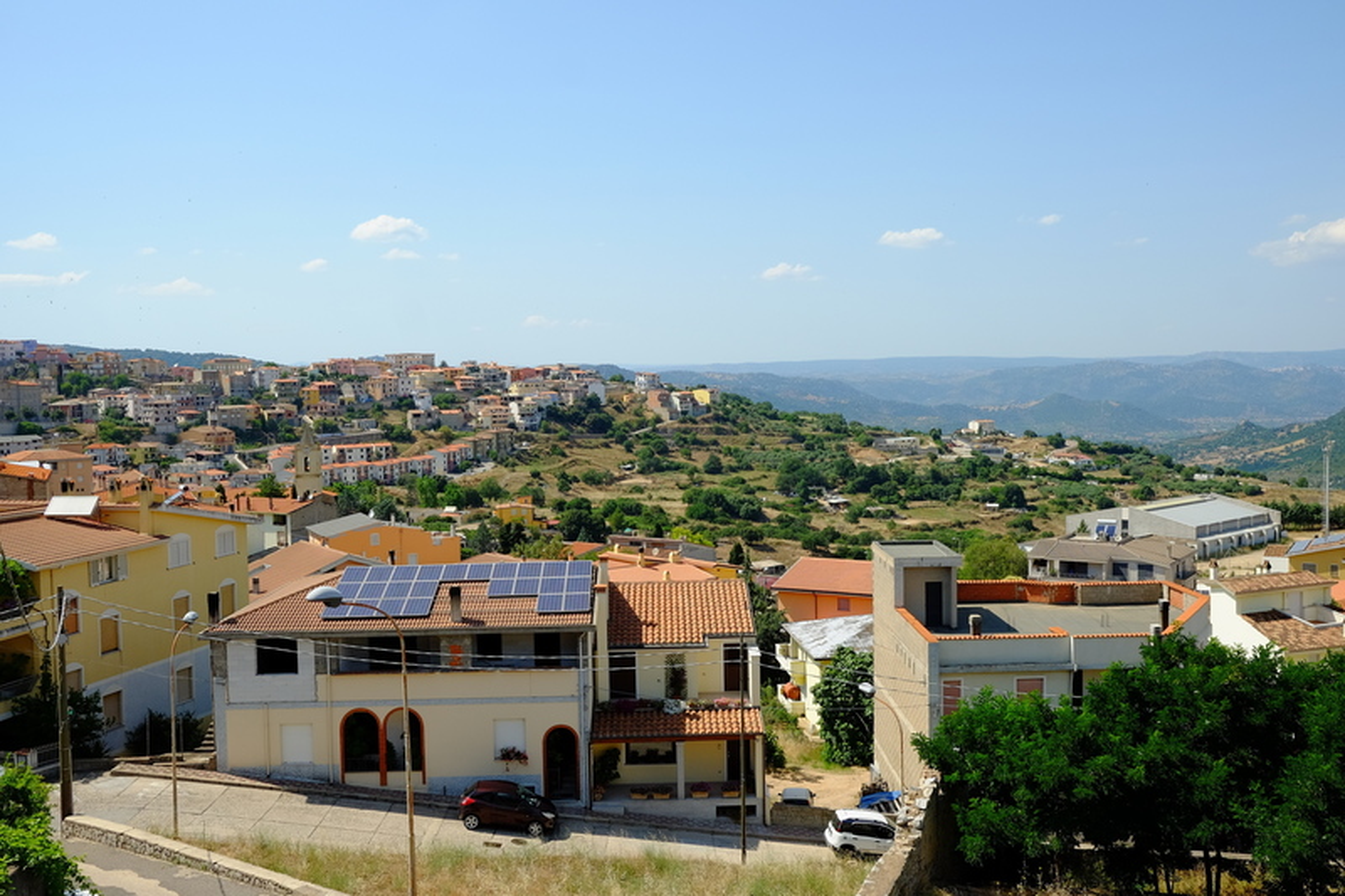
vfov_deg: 37.8
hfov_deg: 54.4
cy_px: 448
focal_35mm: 35
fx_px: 1307
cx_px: 672
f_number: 8
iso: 400
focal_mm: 23
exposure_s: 1/280
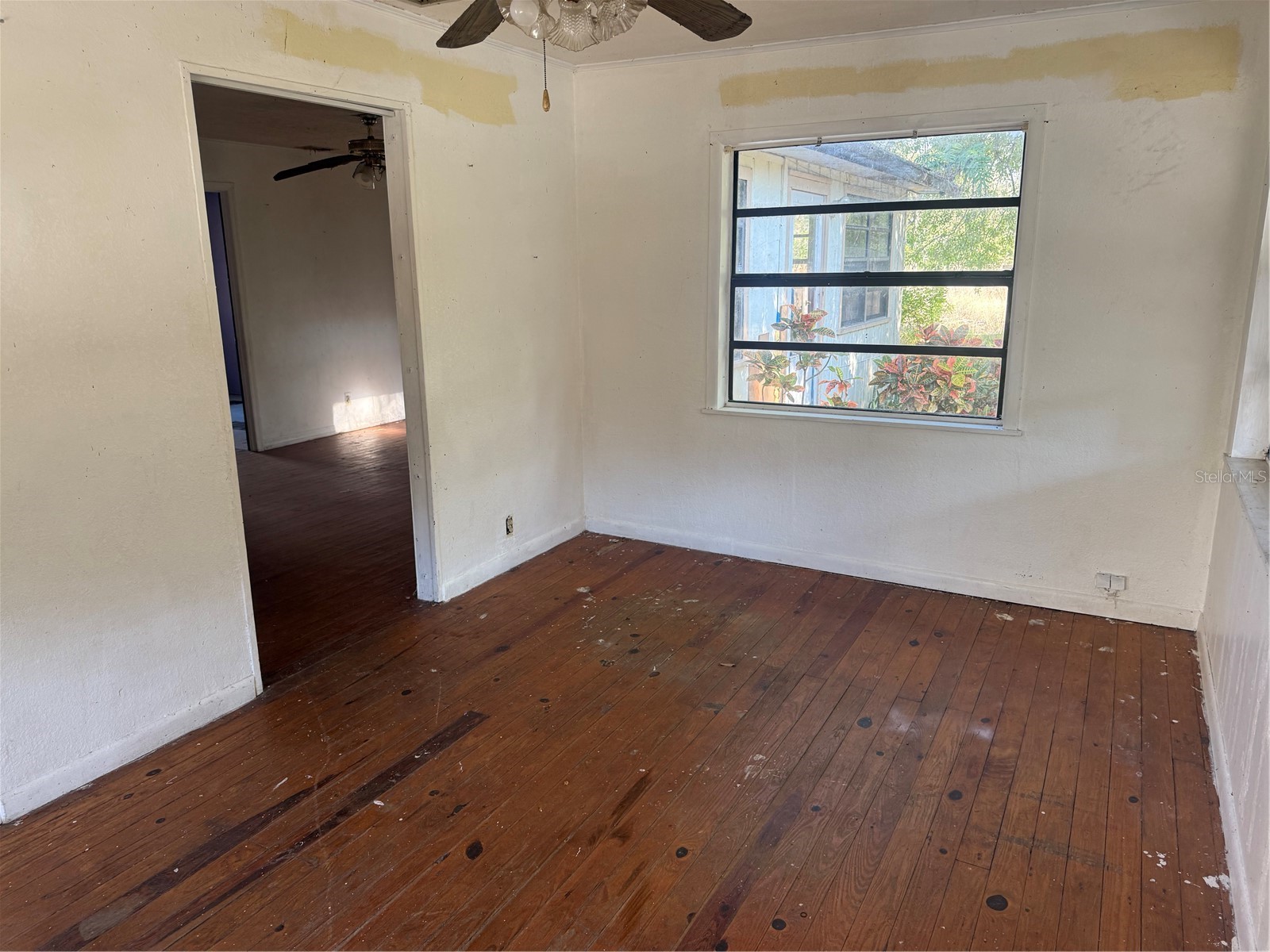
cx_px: 635
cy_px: 476
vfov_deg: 56.8
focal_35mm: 24
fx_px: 881
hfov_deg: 71.6
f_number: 1.78
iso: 125
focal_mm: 6.76
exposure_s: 1/129
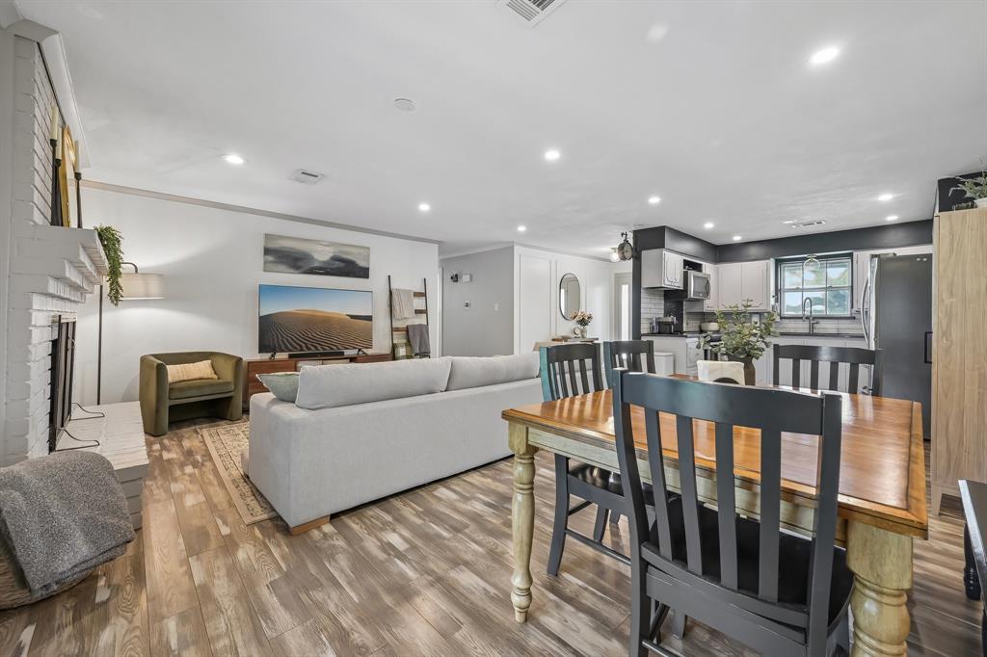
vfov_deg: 81.2
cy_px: 328
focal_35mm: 14
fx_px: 384
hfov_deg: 104.3
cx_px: 494
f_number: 9
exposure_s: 1/2.5
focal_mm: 14
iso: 250
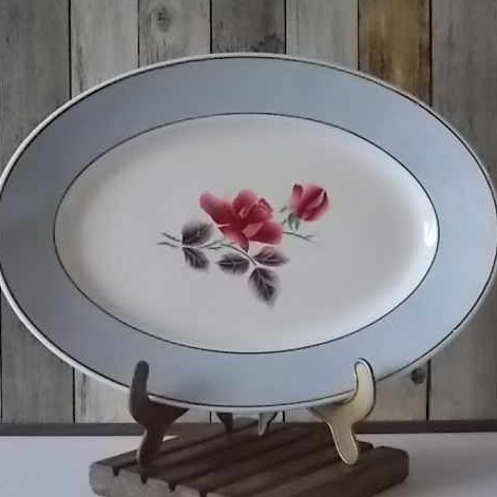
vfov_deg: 28.6
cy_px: 247
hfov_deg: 28.6
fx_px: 975
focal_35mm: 60
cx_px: 241
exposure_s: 1/125
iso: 800
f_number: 4.5
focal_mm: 9
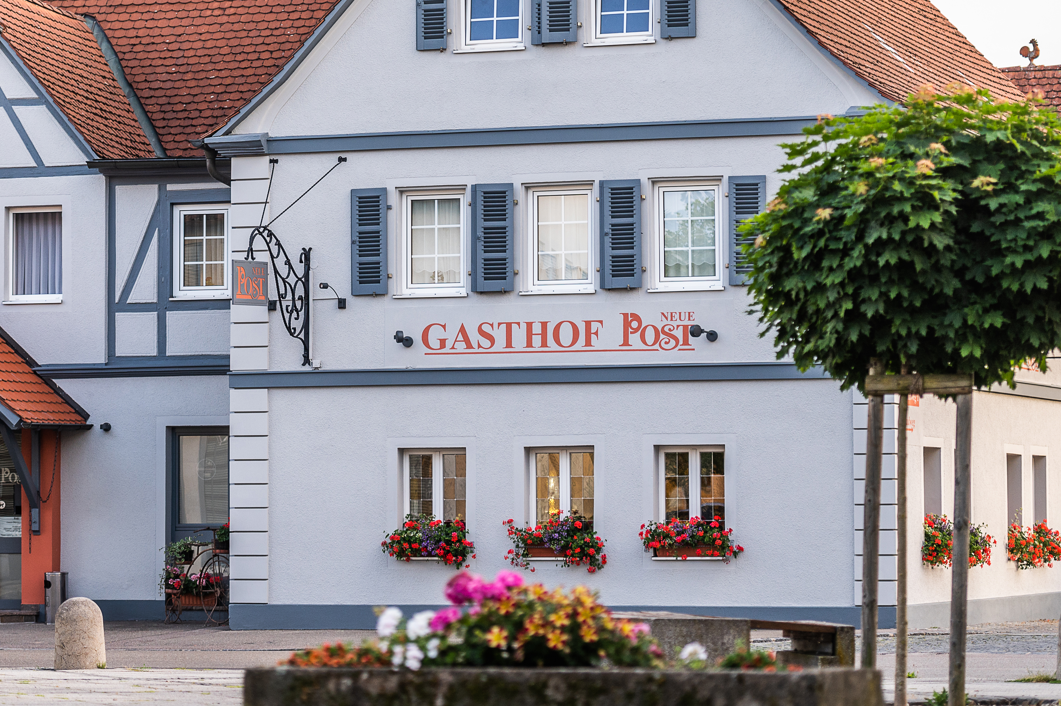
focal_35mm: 124
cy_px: 259
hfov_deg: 16.5
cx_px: 345
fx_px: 3652
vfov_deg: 11.0
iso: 250
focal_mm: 85
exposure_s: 1/500
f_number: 2.8
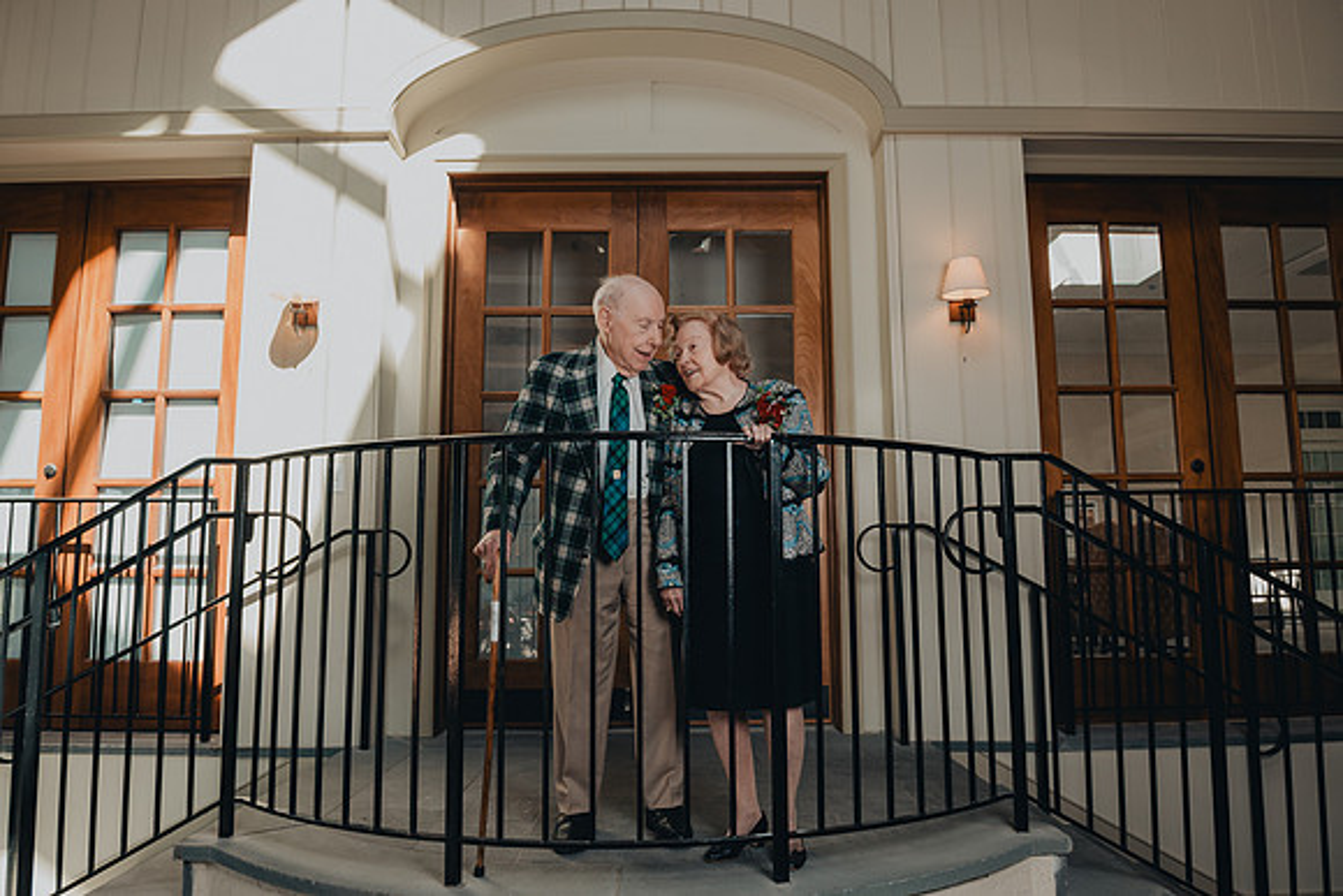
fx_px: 922
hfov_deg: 72.1
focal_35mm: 25
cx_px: 672
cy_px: 448
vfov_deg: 51.8
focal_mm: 24
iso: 400
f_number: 5.6
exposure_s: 1/200
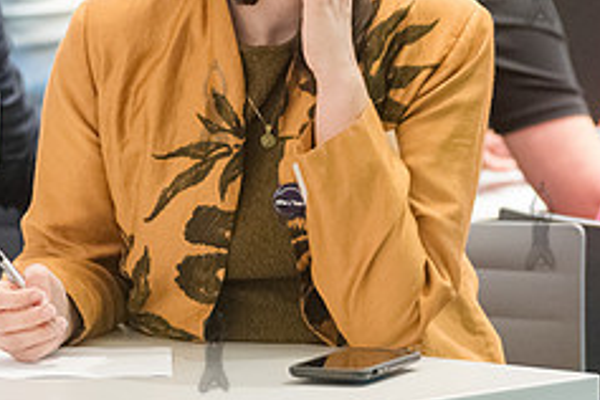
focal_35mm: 306
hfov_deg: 6.7
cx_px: 213
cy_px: 103
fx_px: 5100
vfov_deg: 4.5
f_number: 3.5
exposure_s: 1/250
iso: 6400
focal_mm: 125
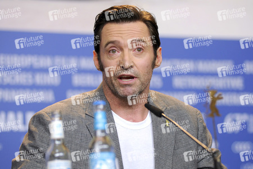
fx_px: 878
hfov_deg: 16.4
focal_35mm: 125
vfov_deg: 11.0
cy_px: 84
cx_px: 126
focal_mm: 125
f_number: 2.8
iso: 1250
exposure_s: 1/500
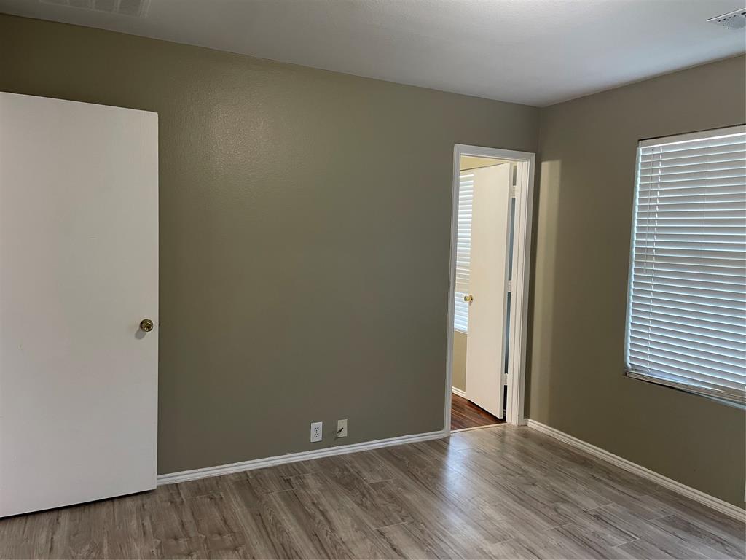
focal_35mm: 26
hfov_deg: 67.3
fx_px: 560
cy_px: 280
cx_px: 373
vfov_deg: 53.1
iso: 160
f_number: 1.6
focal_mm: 4.2
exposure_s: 1/60
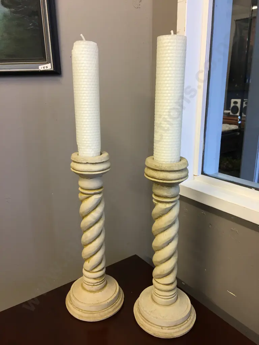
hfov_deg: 48.2
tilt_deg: -15.5
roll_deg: -0.3
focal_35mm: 29
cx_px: 130
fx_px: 289
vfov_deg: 61.7
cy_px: 172
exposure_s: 1/17
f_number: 2.2
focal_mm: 4.15
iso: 32
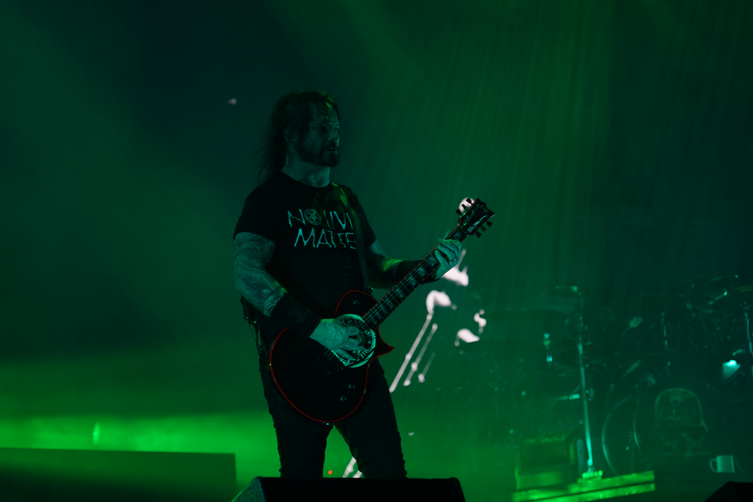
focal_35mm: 105
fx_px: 2196
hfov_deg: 19.5
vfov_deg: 13.0
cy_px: 251
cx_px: 376
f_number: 4
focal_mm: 105
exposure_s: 1/125
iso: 250
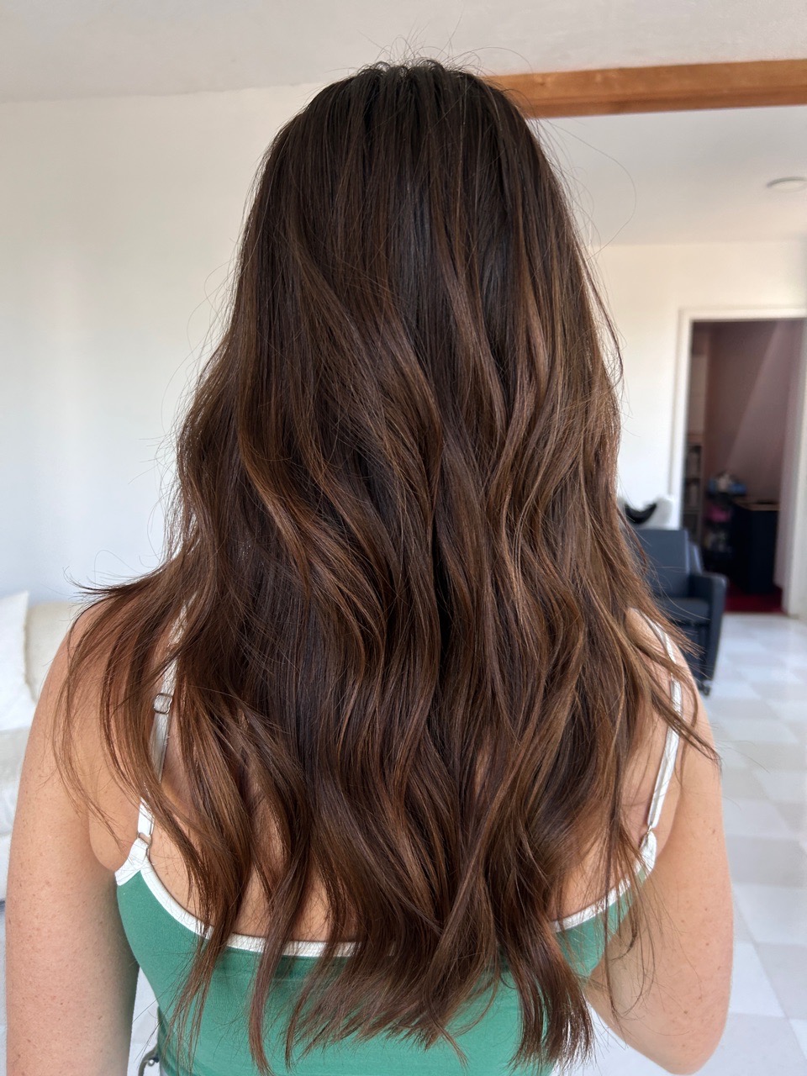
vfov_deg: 67.3
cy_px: 538
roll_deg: +0.7
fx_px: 808
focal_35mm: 26
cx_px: 404
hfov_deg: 53.1
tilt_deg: -6.4
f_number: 1.5
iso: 80
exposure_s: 1/121
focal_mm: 5.7
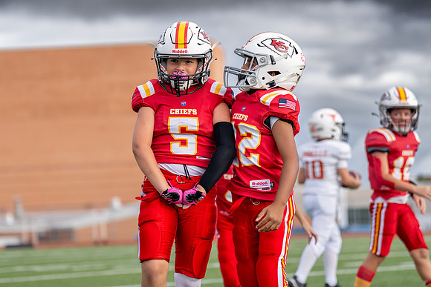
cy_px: 121
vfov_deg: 8.8
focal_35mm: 156
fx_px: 1865
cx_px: 174
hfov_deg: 13.2
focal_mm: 108
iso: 320
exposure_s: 1/2500
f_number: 2.8
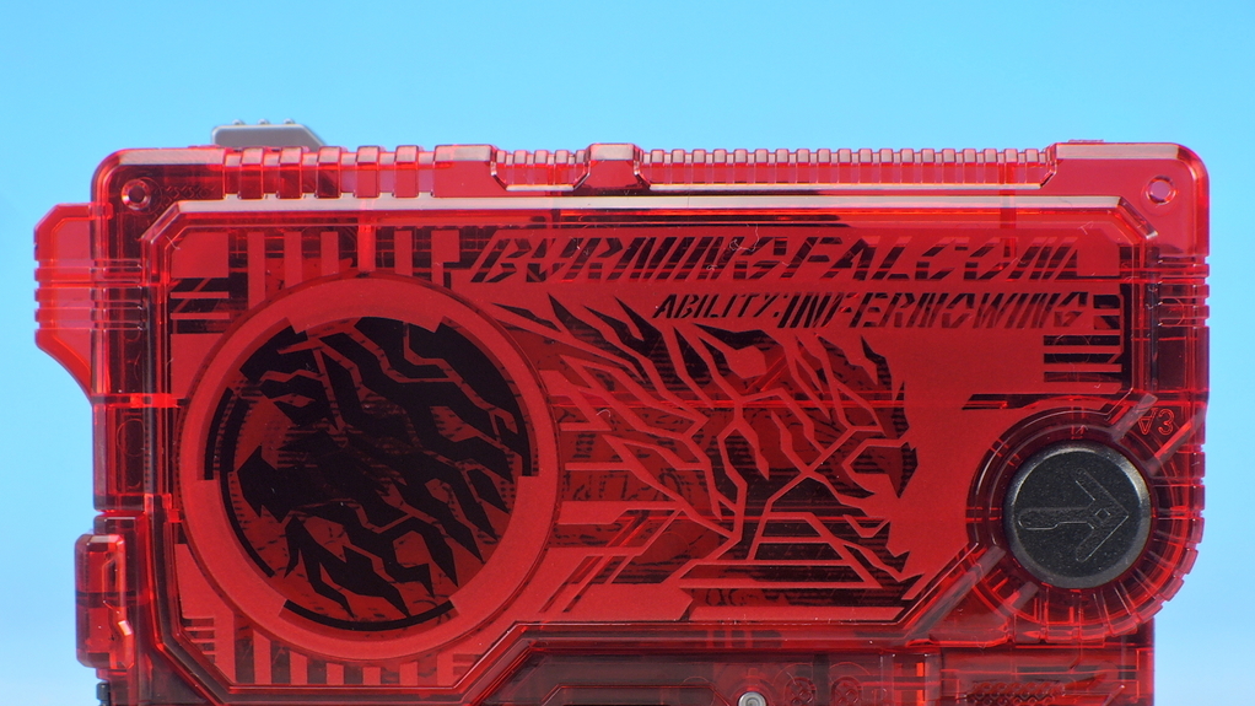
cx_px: 628
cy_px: 467
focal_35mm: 131
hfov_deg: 16.4
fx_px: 4360
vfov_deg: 9.3
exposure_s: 1/2.5
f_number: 8
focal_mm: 25.5
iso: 80
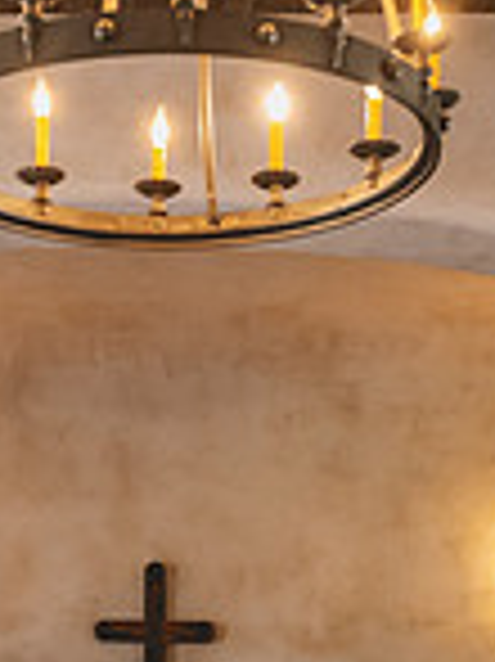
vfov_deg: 20.1
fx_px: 1738
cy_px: 815
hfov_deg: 16.2
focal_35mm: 91
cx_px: 140
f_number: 2.8
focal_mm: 24
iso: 3200
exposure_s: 1/250
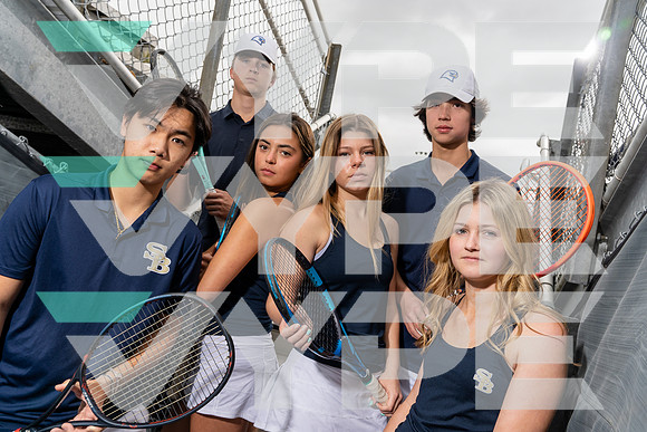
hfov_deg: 60.3
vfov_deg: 42.3
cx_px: 324
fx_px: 557
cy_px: 216
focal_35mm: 31
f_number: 8
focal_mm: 31
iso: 200
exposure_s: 1/160
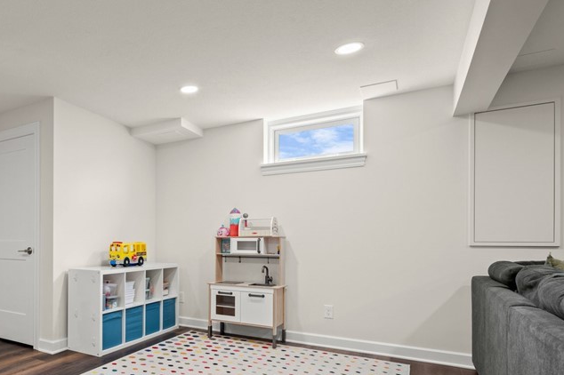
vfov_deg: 52.3
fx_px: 376
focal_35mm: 24
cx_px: 117
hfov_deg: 67.3
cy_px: 243
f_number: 9
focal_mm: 14
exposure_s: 1/4
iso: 250
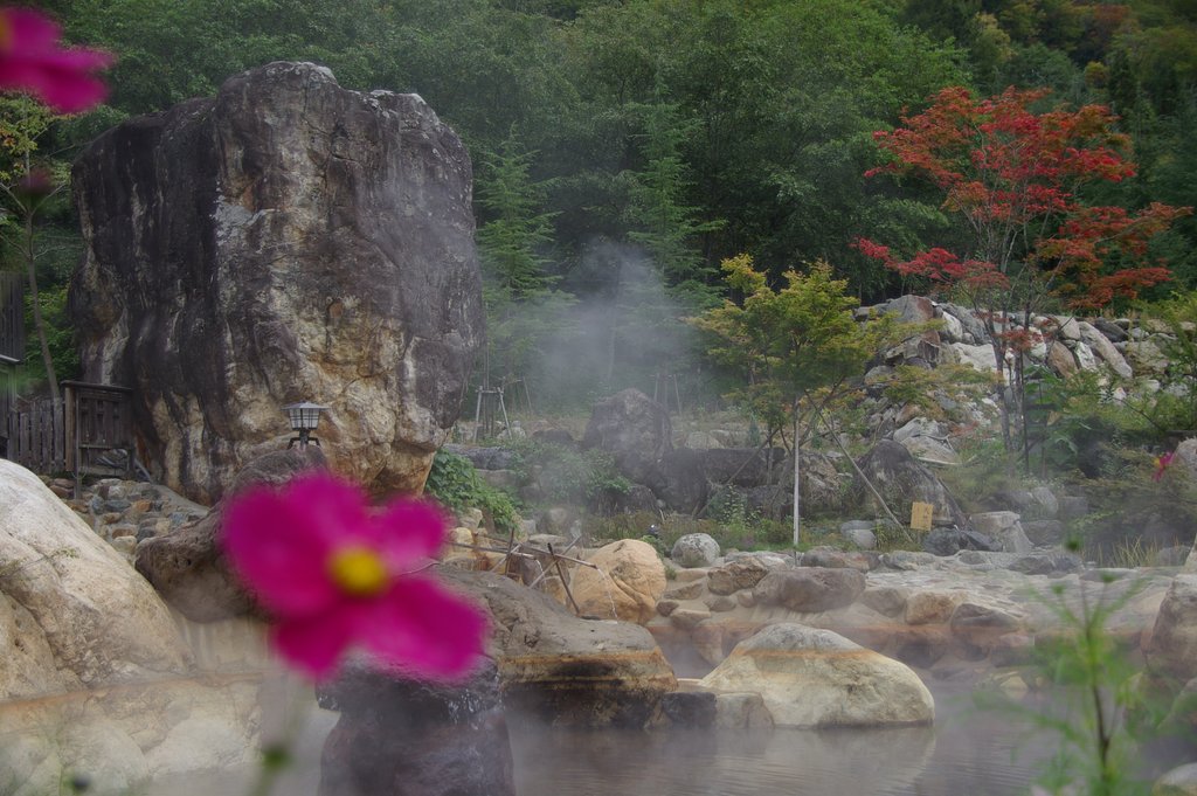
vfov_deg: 27.5
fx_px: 1628
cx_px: 598
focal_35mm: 49
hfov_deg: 40.4
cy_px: 398
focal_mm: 32.5
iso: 100
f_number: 4
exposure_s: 1/125
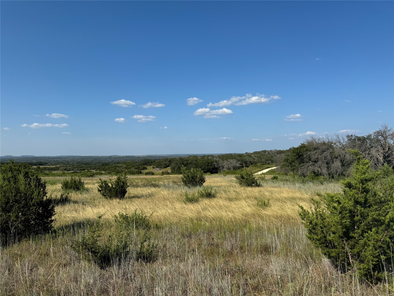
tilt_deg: +0.3
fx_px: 273
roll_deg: +0.3
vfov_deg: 56.8
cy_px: 148
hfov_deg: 71.6
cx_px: 197
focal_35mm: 24
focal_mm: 6.76
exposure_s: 1/5814
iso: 80
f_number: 1.78
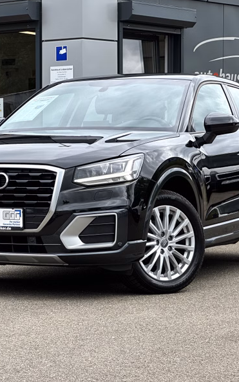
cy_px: 190
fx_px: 1147
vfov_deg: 18.9
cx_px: 84
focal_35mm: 110
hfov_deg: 11.9
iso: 32
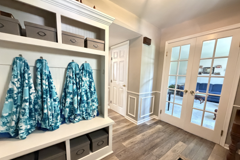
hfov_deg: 100.3
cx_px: 123
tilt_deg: -9.4
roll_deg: -1.8
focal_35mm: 15
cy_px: 90
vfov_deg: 77.0
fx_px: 100
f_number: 2.2
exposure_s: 1/40
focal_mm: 2.22
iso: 1250
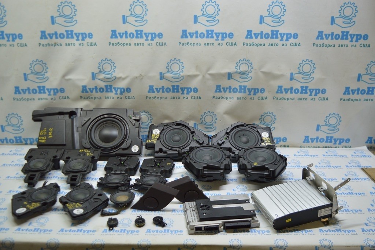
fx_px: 359
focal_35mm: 34
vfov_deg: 38.3
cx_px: 188
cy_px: 125
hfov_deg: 55.1
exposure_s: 1/60
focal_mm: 23
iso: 400
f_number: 3.8
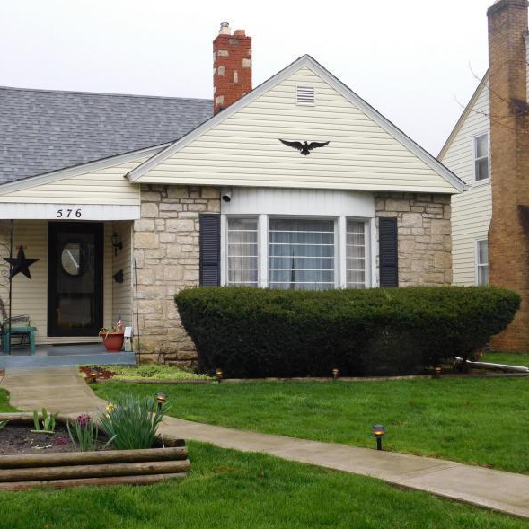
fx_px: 830
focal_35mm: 48
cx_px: 220
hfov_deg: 35.3
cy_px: 266
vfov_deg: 35.4
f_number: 3.6
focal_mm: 7.1
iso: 125
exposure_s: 1/125
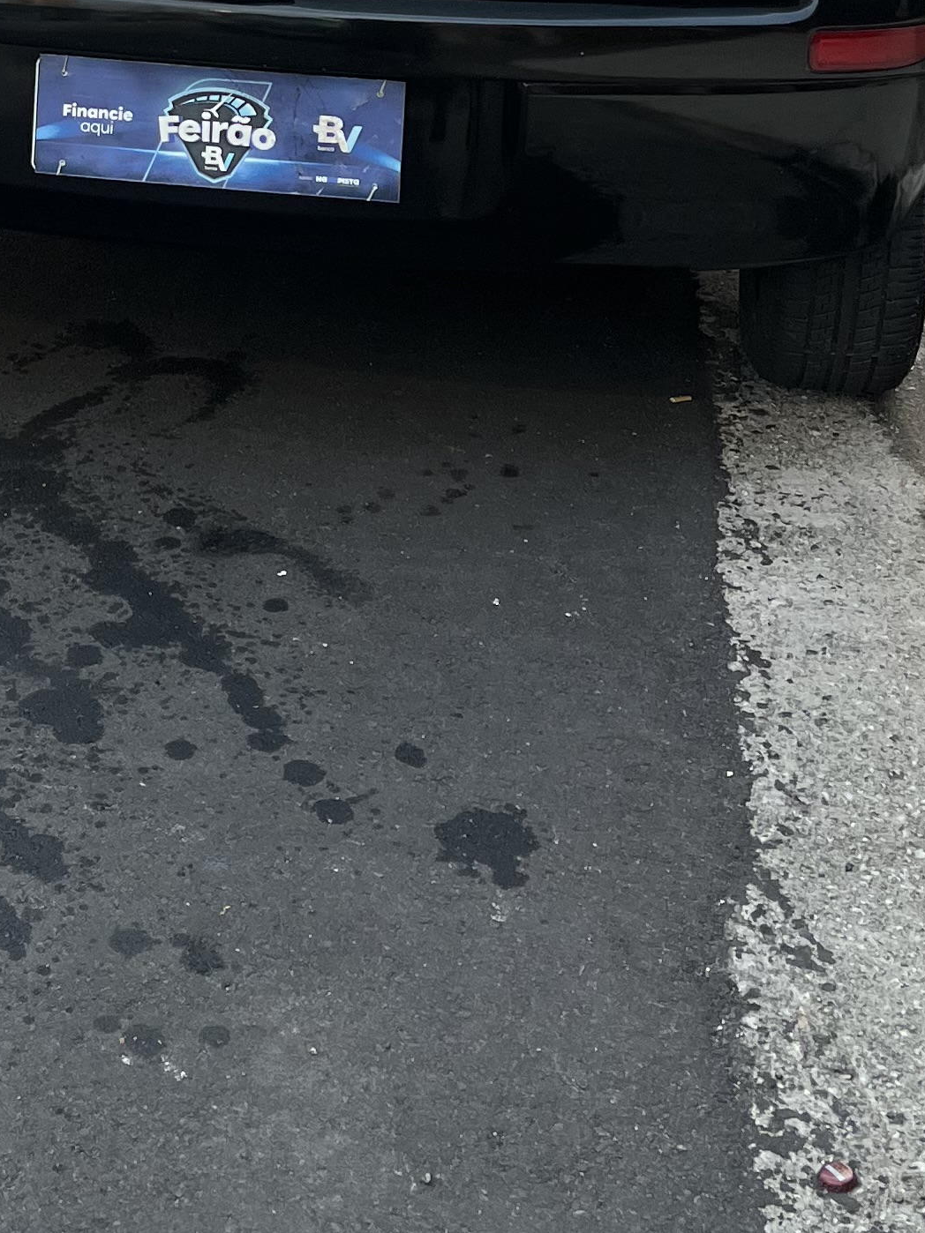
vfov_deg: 24.5
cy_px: -76
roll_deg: +6.1
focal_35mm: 75
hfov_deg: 19.4
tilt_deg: -16.0
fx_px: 2673
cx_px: 182
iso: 100
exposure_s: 1/121
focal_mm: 5.7
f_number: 1.5
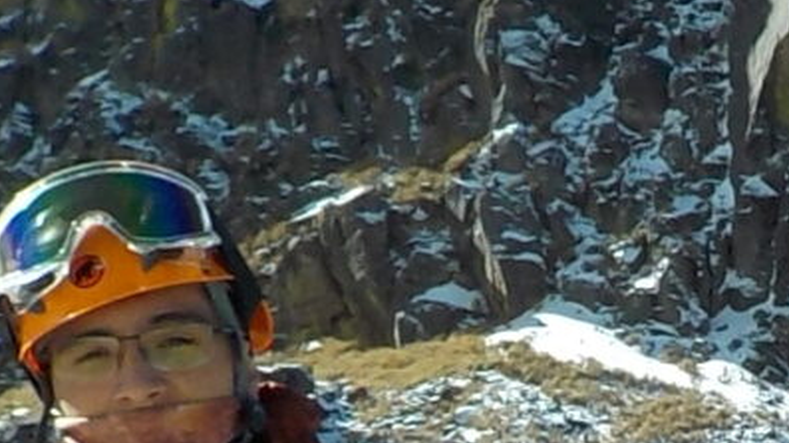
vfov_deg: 5.7
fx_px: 4413
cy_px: 715
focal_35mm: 211
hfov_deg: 10.1
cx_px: 946
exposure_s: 1/1000
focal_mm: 4.1
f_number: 3.3
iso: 125
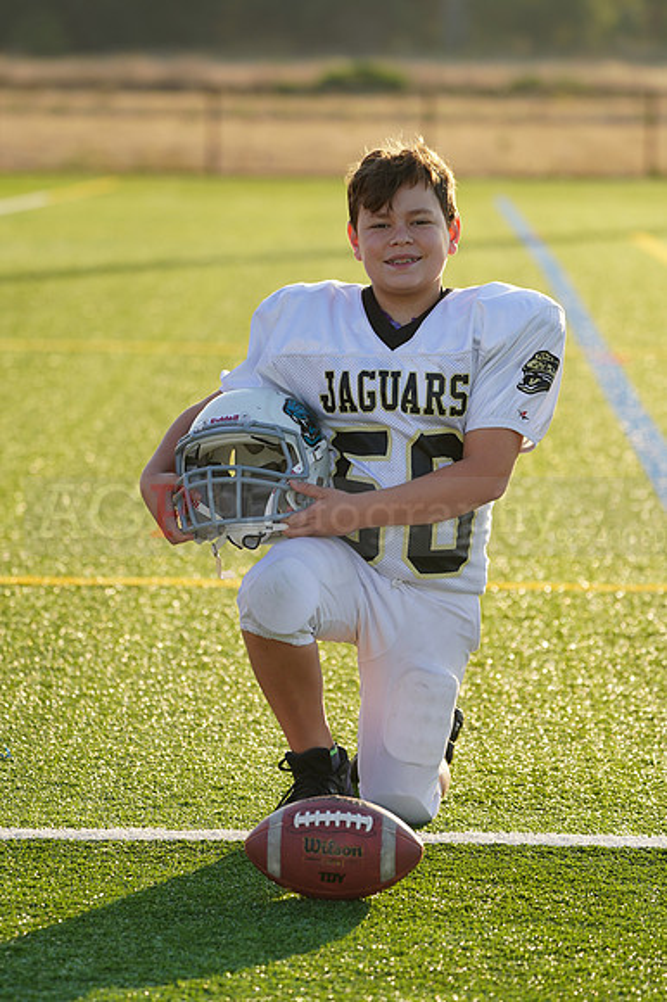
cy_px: 501
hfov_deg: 6.8
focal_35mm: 203
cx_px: 334
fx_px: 5648
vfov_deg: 10.1
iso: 100
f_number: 5.6
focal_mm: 203
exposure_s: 1/250
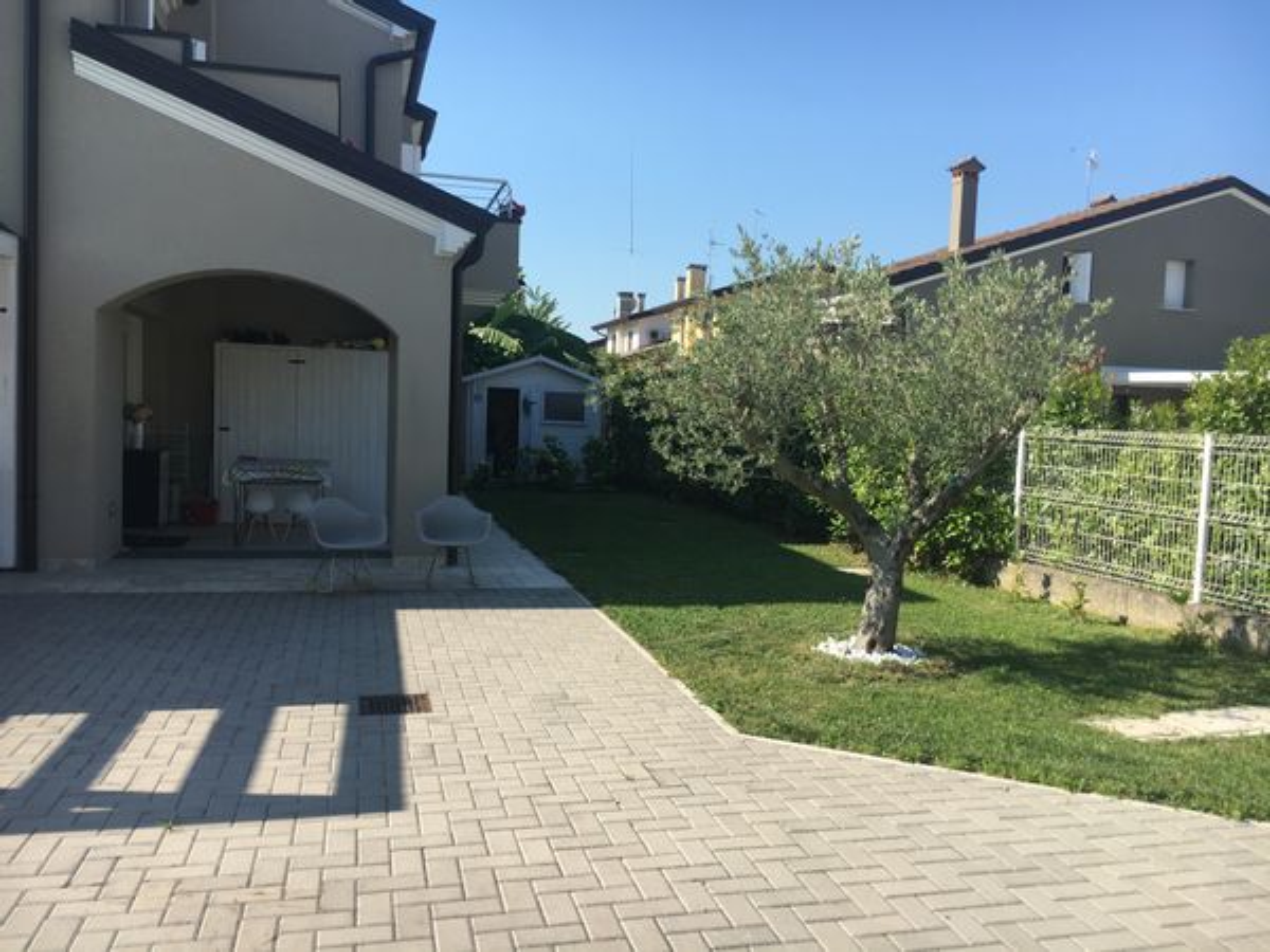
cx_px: 635
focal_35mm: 29
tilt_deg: -4.3
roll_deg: -1.9
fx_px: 1064
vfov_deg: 48.2
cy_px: 476
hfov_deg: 61.7
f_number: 2.2
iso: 25
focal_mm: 4.15
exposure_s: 1/1012
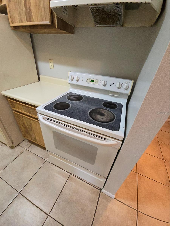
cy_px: 113
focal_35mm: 13
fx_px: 85
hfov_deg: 89.9
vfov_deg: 106.2
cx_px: 85
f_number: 2.2
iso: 400
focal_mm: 2.2
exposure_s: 1/60
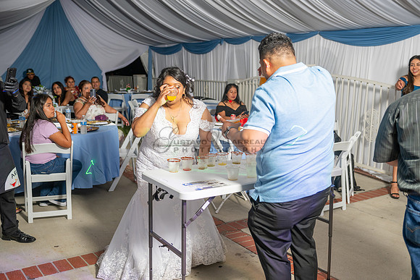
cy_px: 140
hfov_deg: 50.7
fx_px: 443
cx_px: 210
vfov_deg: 35.1
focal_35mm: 38
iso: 250
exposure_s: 1/125
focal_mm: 38
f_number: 3.5
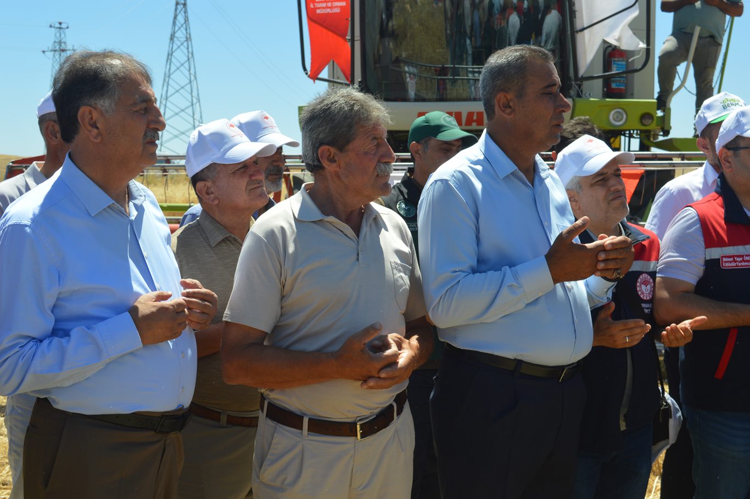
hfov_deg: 41.1
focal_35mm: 48
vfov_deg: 28.1
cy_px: 250
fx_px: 1000
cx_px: 375
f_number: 8
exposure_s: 1/250
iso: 100
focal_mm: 32
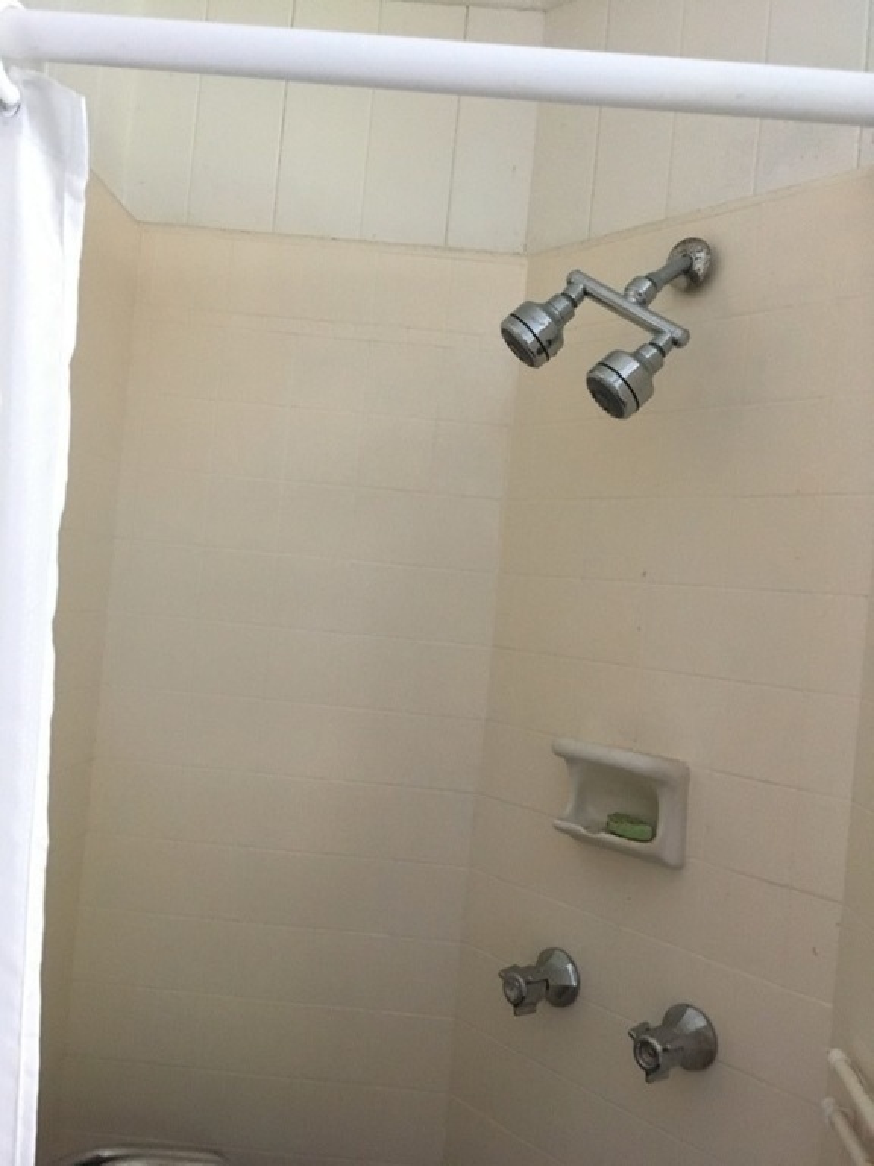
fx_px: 976
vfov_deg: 61.7
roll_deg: -5.1
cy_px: 583
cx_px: 437
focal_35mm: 29
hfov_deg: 48.2
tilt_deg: -1.0
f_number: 2.2
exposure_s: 1/17
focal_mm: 4.15
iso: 200
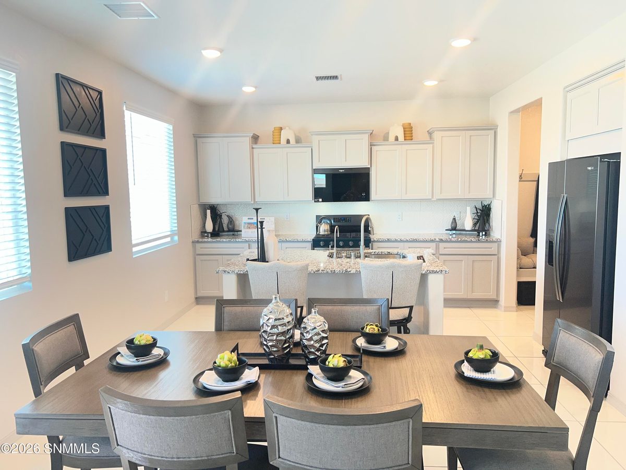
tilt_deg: -6.8
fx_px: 470
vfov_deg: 53.1
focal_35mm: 26
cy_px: 235
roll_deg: +0.9
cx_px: 313
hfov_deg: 67.3
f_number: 1.5
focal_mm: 5.7
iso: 80
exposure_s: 1/120
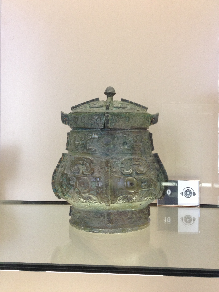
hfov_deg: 40.7
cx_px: 110
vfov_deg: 52.6
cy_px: 146
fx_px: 295
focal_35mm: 35
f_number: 2.4
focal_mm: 4.28
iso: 125
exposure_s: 1/20
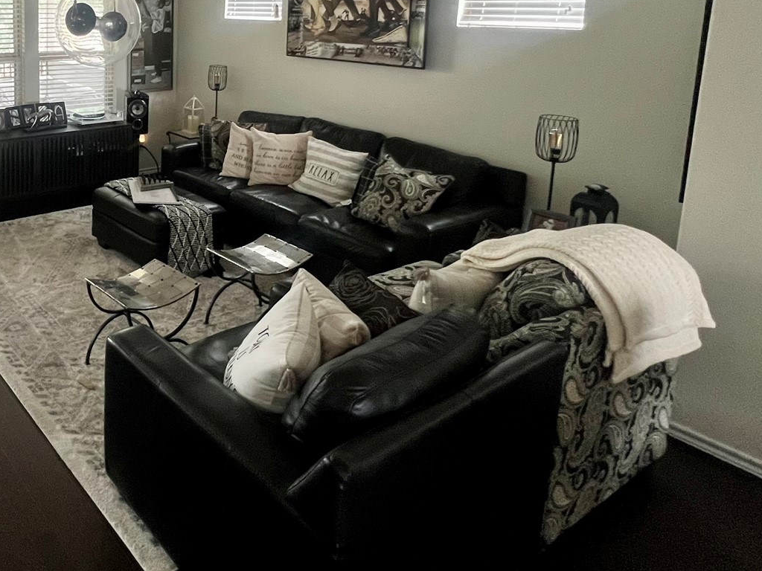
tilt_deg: -8.8
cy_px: 90
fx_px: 572
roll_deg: -0.1
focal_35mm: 26
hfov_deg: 57.9
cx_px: 80
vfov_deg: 49.0
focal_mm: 1.57
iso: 250
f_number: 1.8
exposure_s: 1/60
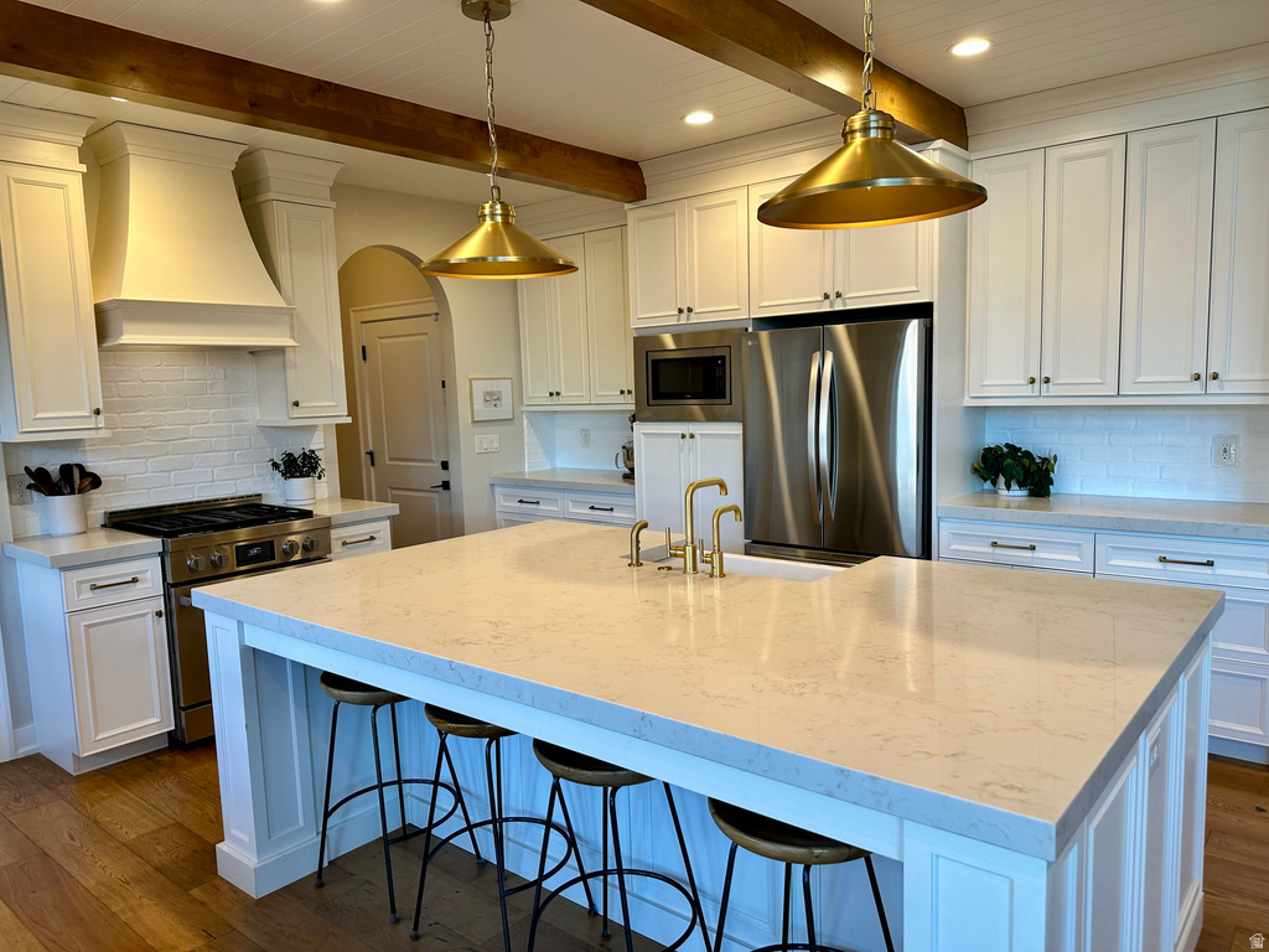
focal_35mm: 24
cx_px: 634
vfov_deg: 56.8
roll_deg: +1.5
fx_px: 880
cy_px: 476
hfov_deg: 71.6
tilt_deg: -6.1
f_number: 1.78
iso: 80
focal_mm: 6.86
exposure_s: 1/120
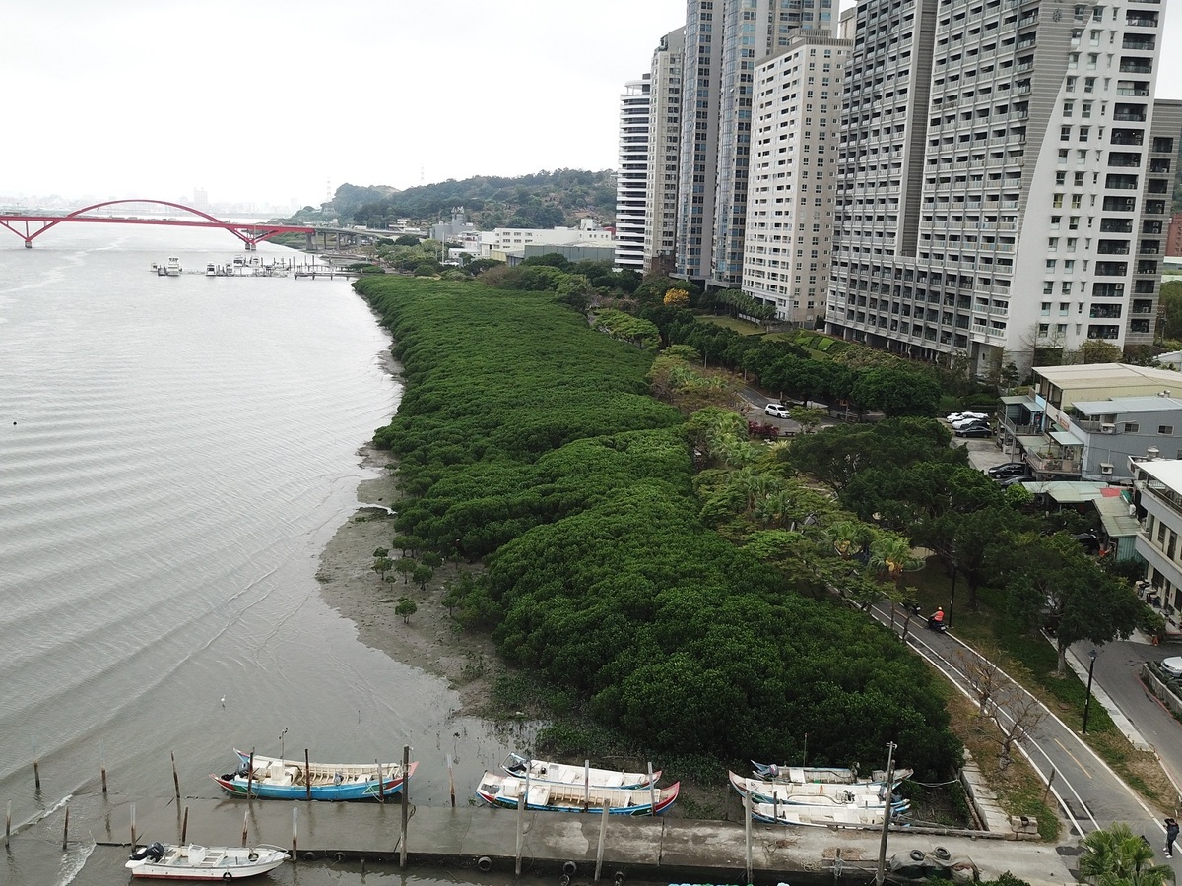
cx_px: 591
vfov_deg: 53.1
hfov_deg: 67.3
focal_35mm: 26
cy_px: 443
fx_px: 888
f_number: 2.2
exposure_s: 1/189
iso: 100
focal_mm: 4.73
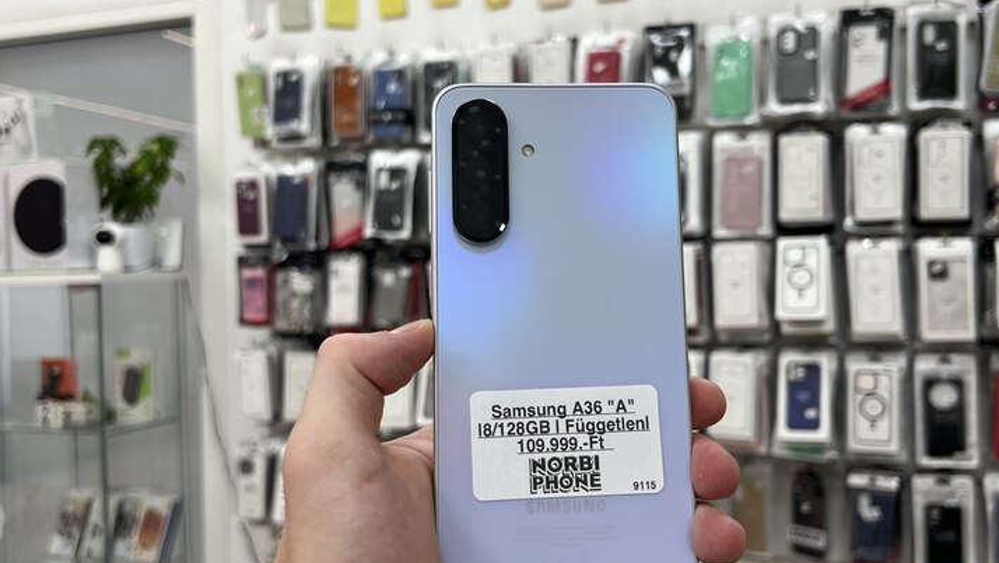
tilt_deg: +1.1
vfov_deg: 29.7
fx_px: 1060
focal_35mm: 40
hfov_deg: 50.5
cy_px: 276
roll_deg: +1.8
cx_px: 508
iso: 50
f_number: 1.5
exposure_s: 1/99
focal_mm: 5.7
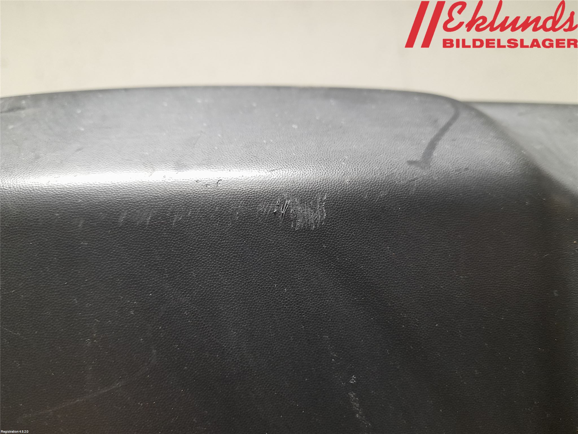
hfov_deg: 69.4
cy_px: 217
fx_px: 417
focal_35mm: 25
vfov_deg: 54.9
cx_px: 289
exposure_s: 1/40
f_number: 2
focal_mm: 4.6
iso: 320
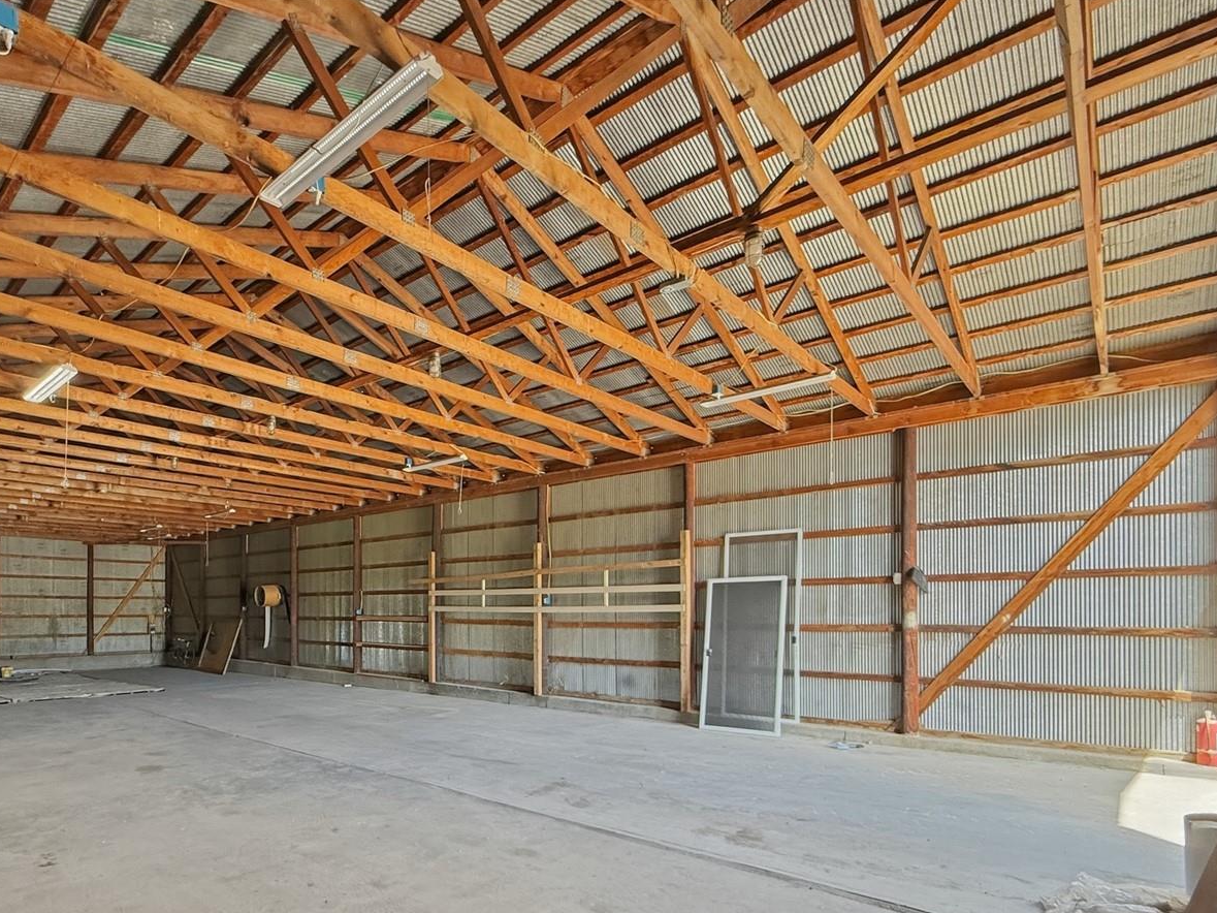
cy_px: 616
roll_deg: -0.7
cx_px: 415
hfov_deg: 82.1
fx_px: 668
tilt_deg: -0.1
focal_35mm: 19
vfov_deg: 66.6
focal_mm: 2.2
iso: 320
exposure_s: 1/120
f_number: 2.2
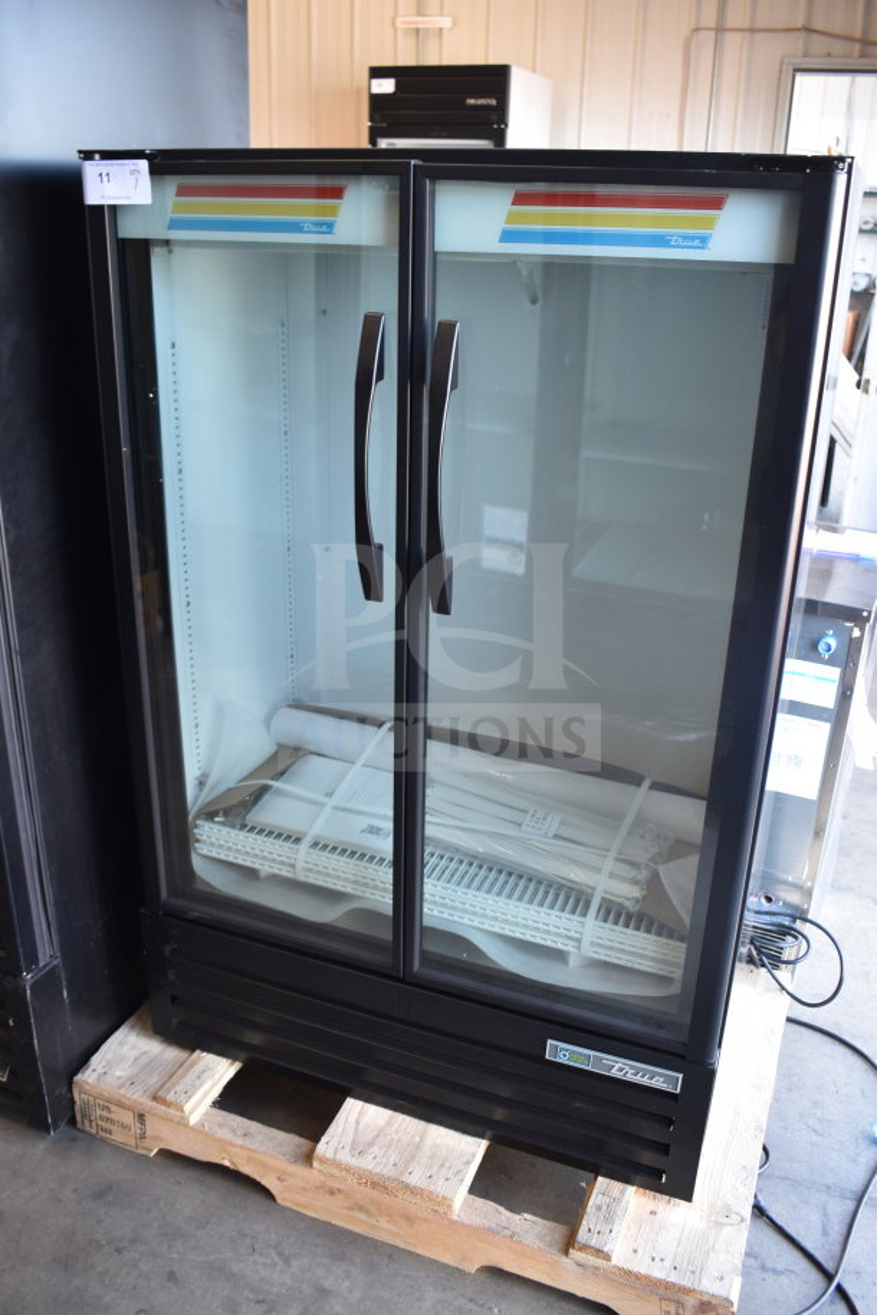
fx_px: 1096
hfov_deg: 43.6
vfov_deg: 61.9
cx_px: 438
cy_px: 658
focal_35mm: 30
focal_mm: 20
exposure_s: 1/30
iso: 320
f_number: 3.5
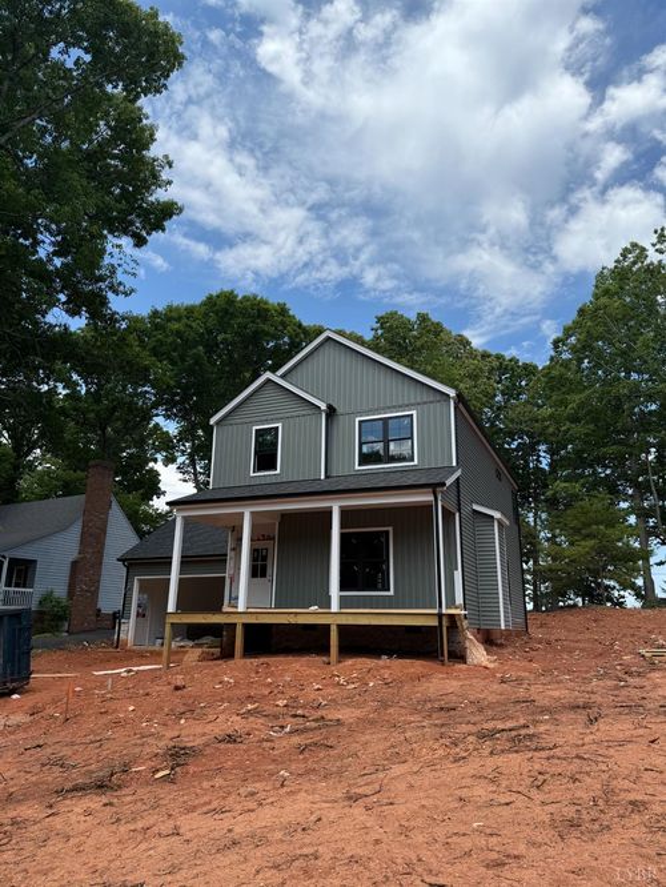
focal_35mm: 24
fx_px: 615
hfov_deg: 56.8
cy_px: 444
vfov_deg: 71.6
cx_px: 333
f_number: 1.78
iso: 80
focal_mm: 6.76
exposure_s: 1/5319
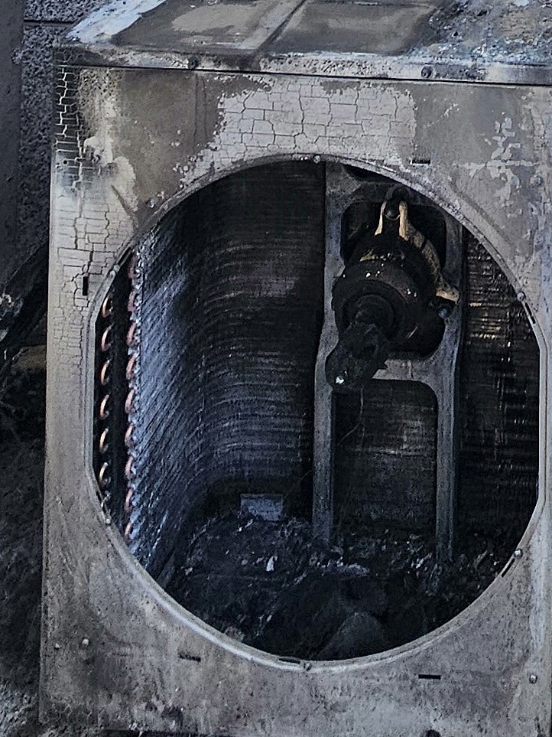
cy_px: -731
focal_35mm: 54
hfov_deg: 22.1
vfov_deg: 19.5
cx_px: 838
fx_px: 1148
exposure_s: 1/462
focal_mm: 2.2
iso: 50
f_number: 2.2
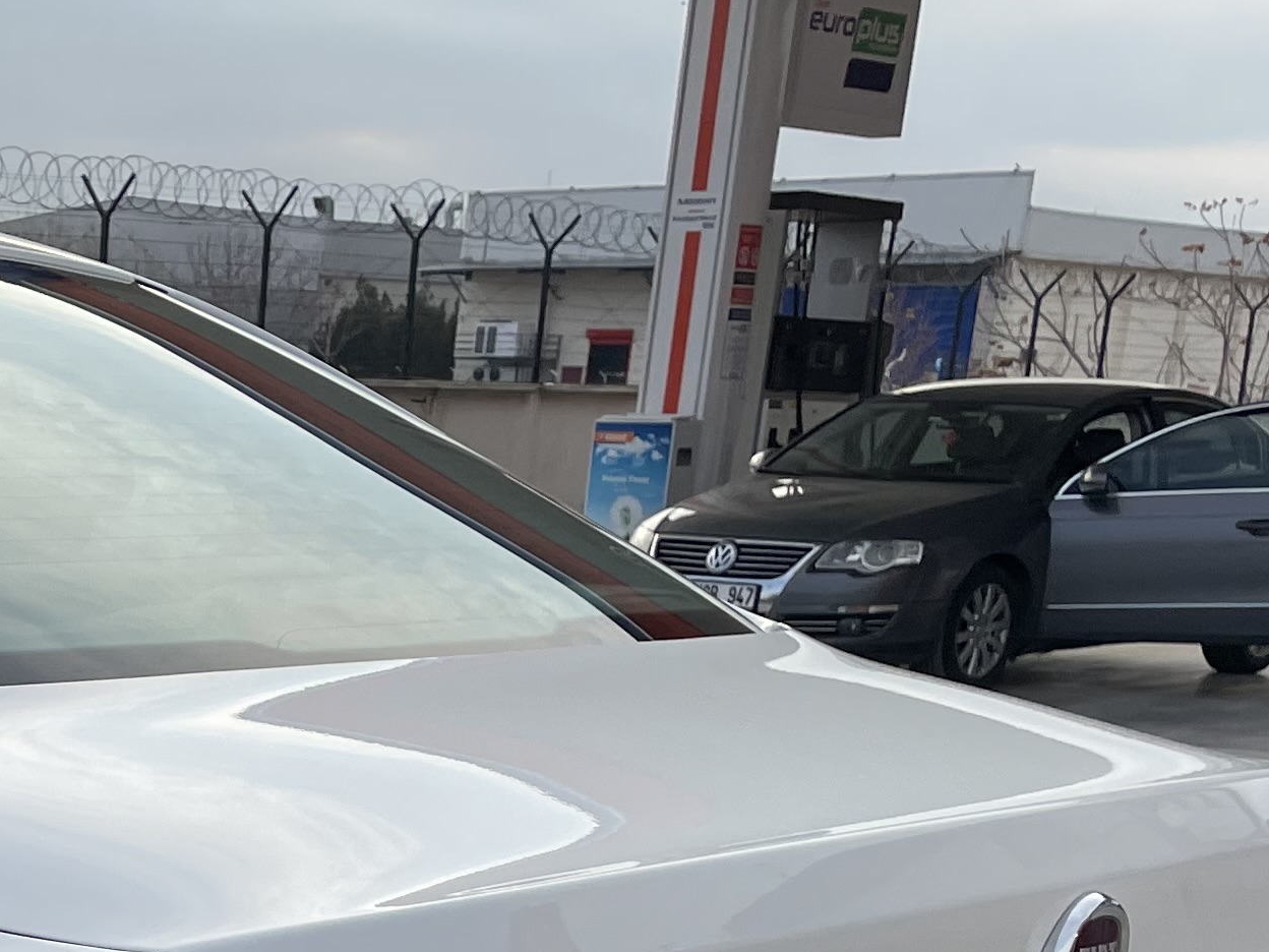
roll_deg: -1.6
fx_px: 3079
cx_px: -424
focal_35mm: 84
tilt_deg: -19.0
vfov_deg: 16.1
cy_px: 1421
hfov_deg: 21.0
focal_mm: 4.2
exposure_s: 1/2398
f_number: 1.6
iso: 32
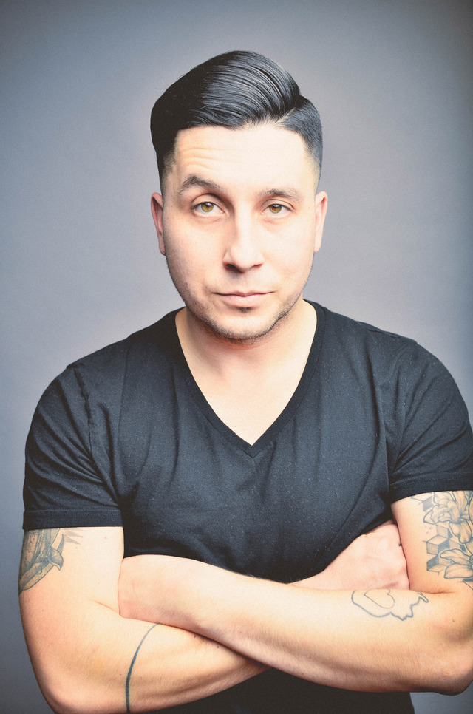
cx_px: 236
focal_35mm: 45
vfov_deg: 43.7
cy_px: 357
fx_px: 891
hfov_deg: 29.7
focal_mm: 30
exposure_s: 1/250
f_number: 4
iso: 200
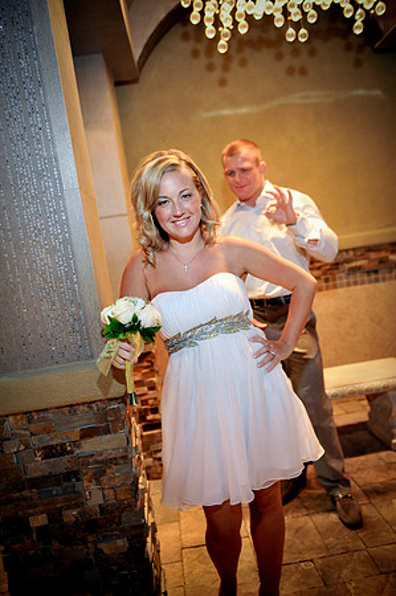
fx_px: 513
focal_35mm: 31
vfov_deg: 60.3
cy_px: 298
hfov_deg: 42.2
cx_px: 198
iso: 3200
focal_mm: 31
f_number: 2.8
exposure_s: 1/100
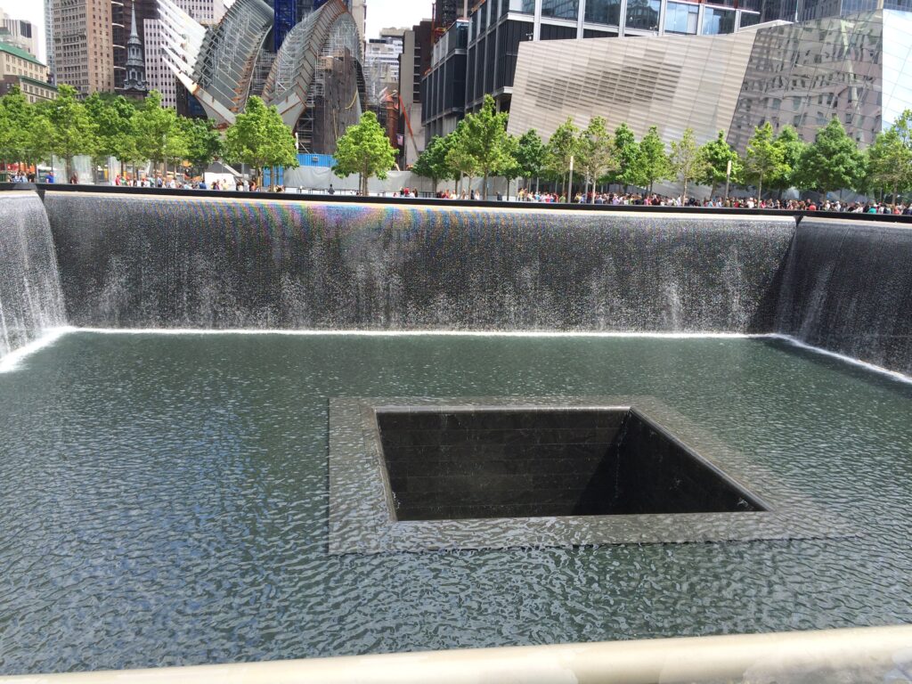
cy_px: 342
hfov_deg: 60.0
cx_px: 456
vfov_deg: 46.8
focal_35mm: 30
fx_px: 790
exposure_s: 1/662
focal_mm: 4.12
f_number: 2.2
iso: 32
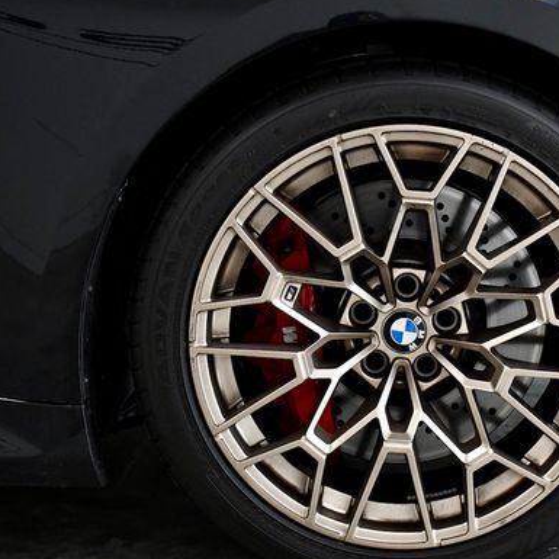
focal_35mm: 72
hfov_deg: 23.8
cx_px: 415
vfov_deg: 24.0
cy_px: 300
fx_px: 1315
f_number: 5.6
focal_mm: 34
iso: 2500
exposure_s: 1/500
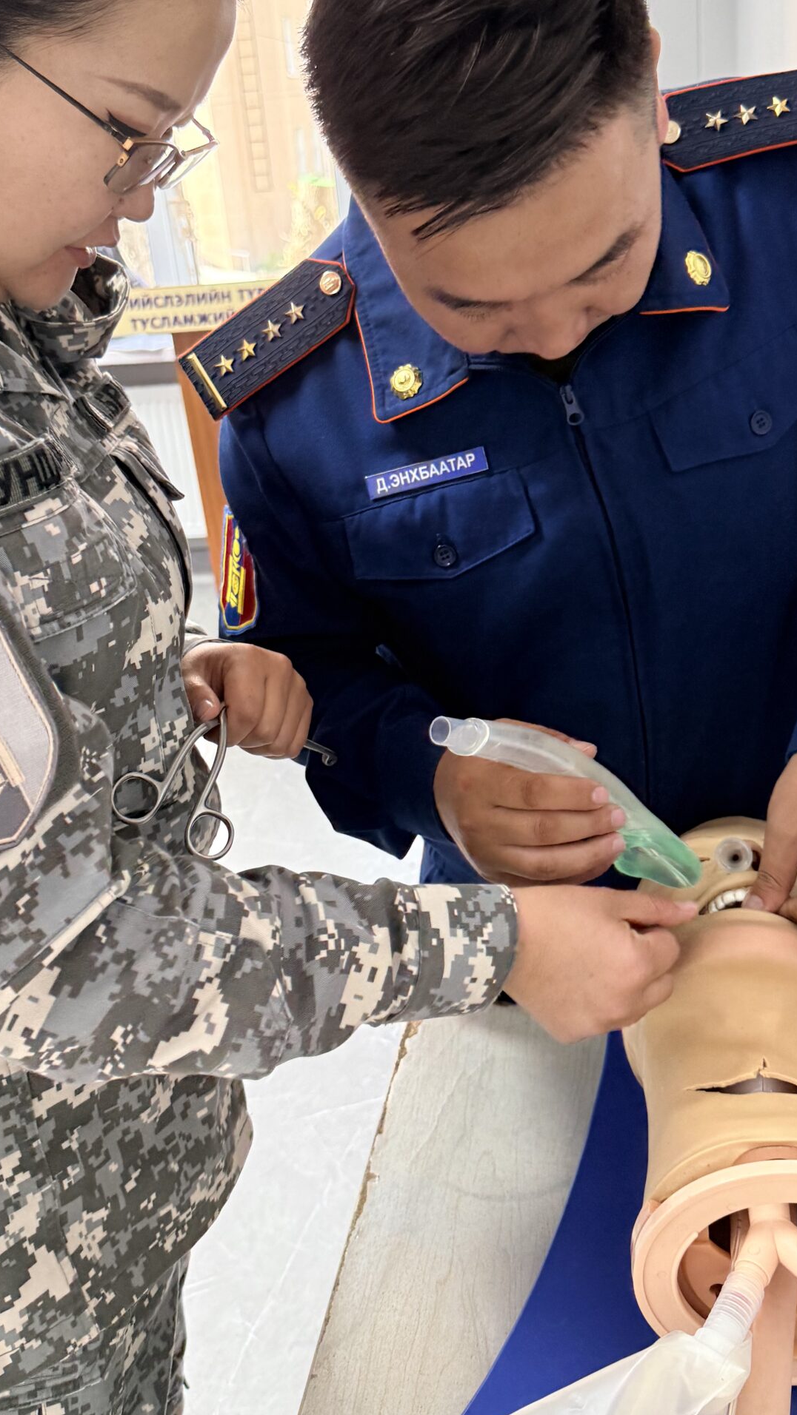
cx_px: 433
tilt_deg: -22.0
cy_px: 616
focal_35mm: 35
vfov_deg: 56.4
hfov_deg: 33.7
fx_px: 1314
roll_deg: +4.4
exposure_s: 1/94
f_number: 1.78
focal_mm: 6.76
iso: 200
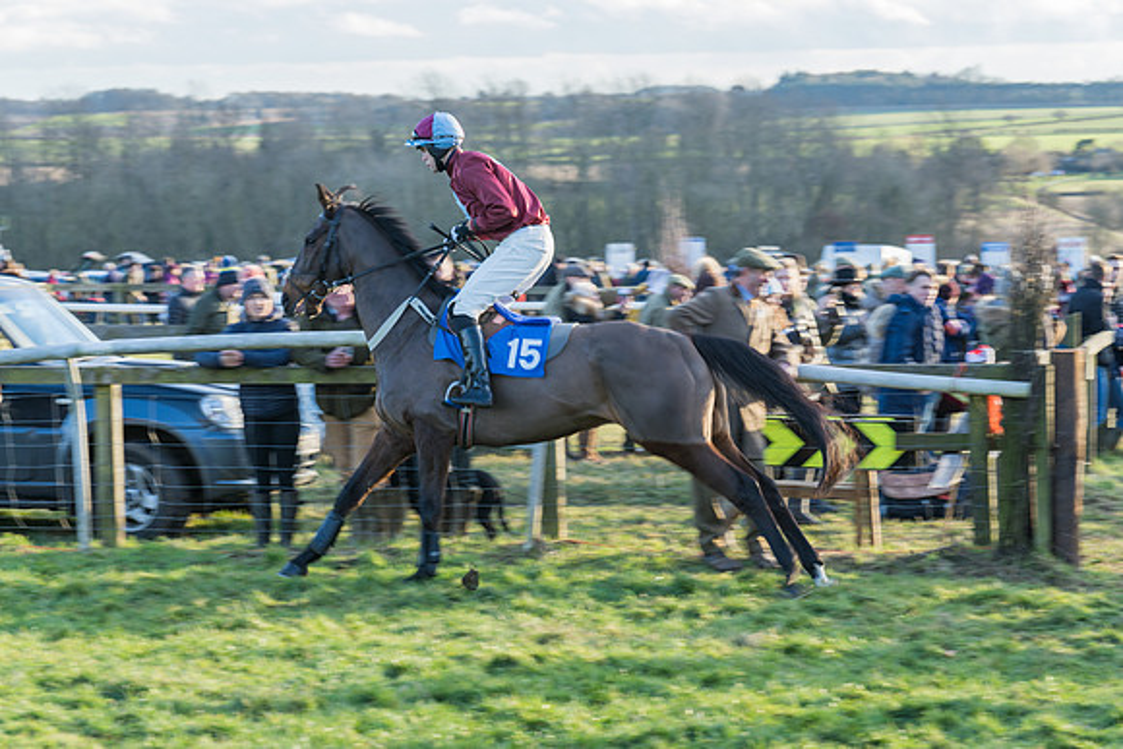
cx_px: 536
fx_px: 4296
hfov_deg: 14.9
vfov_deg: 10.0
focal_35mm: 138
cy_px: 369
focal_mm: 120
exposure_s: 1/125
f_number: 5.6
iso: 200
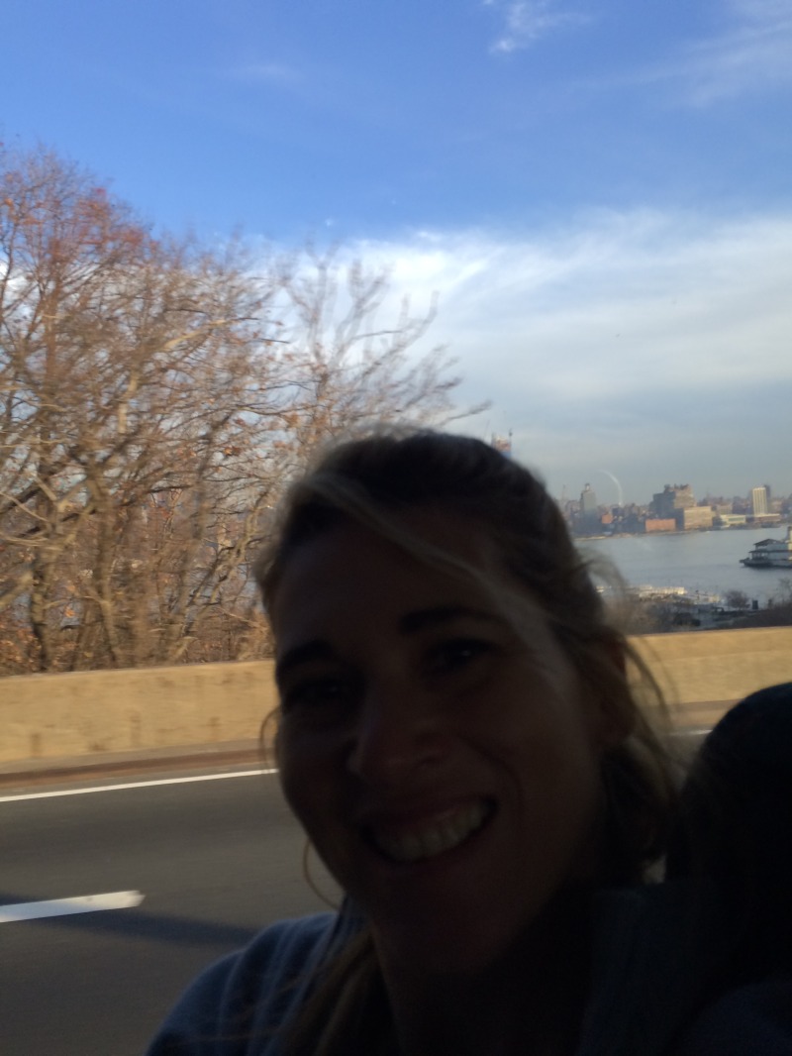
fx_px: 884
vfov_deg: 61.6
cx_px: 396
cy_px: 528
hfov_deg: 48.2
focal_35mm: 29
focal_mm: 4.15
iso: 32
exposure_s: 1/40
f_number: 2.2
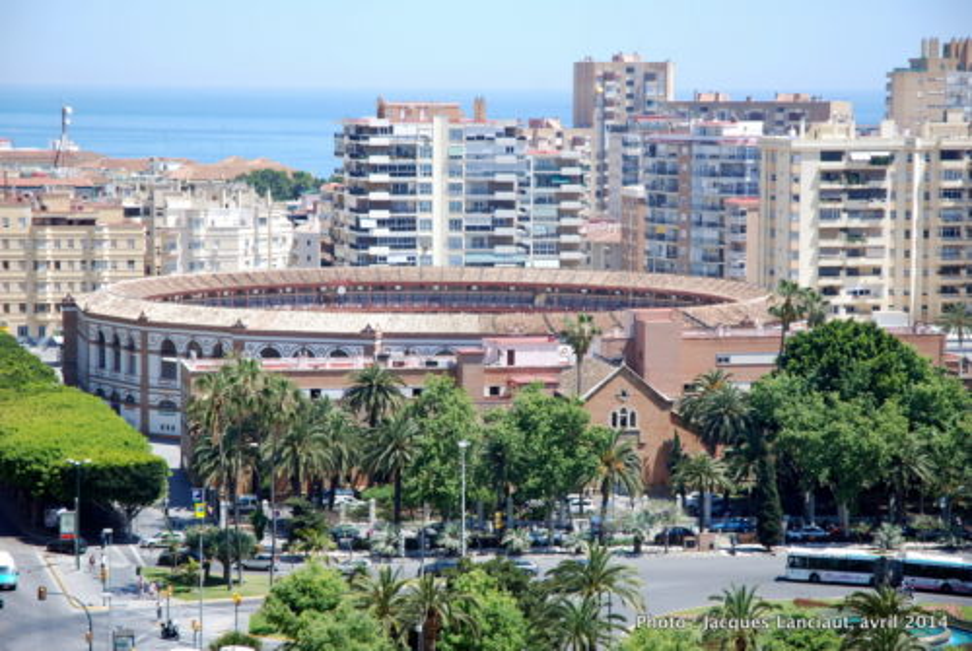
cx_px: 486
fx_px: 2839
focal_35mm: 105
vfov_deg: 13.1
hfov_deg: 19.4
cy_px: 326
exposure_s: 1/400
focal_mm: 70
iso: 200
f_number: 5
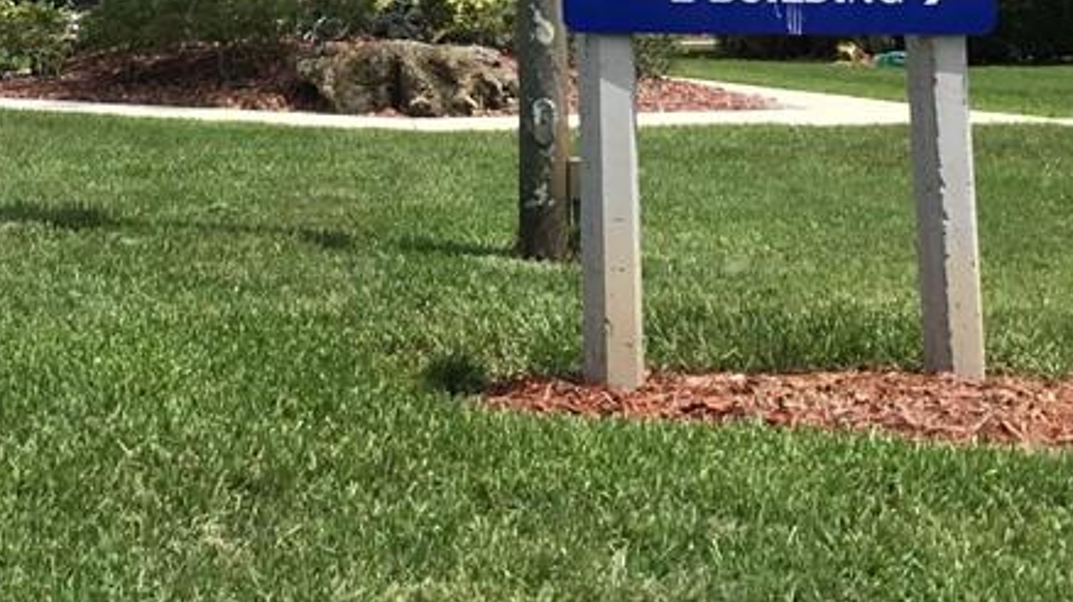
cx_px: 238
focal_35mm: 79
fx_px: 2247
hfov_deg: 26.4
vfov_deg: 14.2
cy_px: -313
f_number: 2.4
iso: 25
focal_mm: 3.3
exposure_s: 1/1508
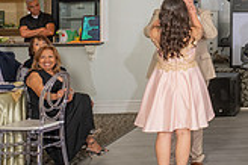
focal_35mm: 85
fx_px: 585
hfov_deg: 19.4
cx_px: 414
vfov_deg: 15.7
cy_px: -10
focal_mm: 24
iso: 500
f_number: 3.5
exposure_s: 1/160
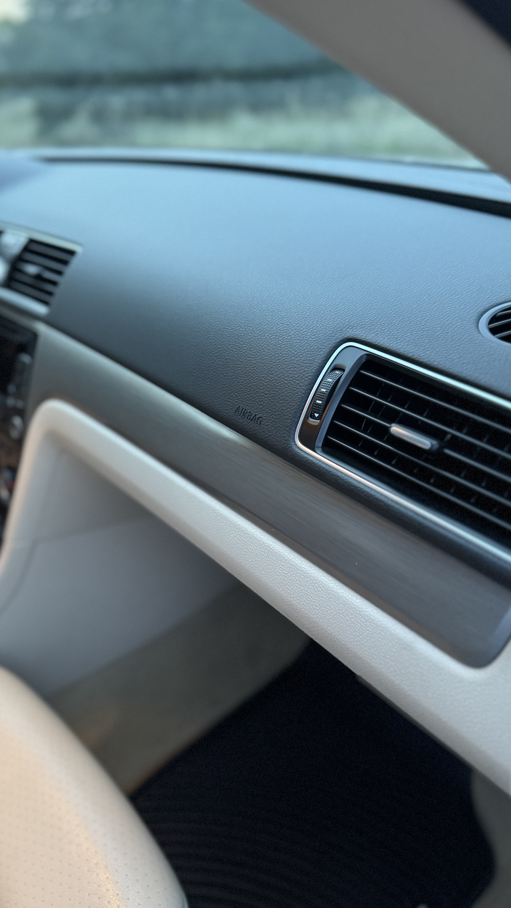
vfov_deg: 69.9
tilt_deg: -28.0
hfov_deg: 42.8
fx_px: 650
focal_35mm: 27
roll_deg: +0.9
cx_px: 230
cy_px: 460
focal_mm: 6.76
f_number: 1.78
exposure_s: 1/55
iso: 800
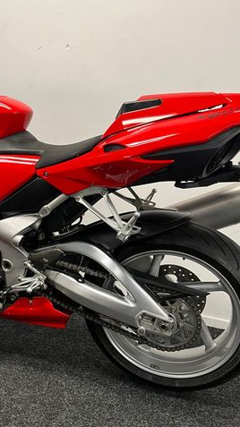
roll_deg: -4.8
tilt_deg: -11.3
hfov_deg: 30.2
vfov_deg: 52.8
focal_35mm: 38
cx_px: 37
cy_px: 214
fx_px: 430
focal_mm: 5.1
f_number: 1.6
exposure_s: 1/50
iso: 125
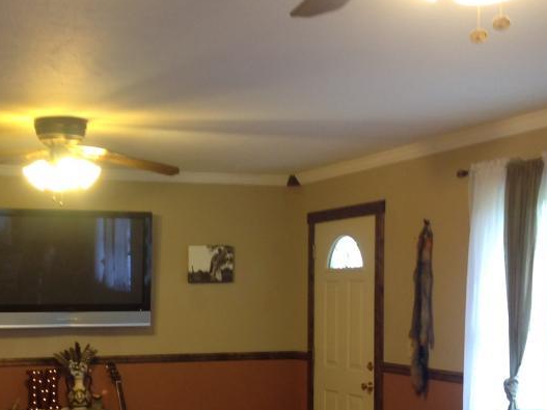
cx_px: 161
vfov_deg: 21.4
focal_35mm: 68
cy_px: 326
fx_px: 1074
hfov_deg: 28.3
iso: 100
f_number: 2.4
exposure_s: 1/15
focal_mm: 4.28
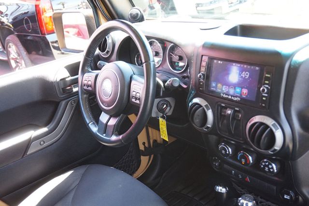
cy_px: 103
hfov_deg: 47.9
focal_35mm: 40
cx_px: 154
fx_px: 347
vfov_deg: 33.0
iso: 1000
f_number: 4.5
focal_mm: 27
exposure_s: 1/60
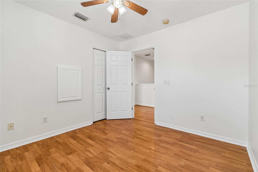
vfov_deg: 77.3
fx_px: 107
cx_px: 129
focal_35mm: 15
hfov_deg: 100.4
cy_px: 86
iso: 100
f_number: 7.1
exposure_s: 1/4
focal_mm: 10
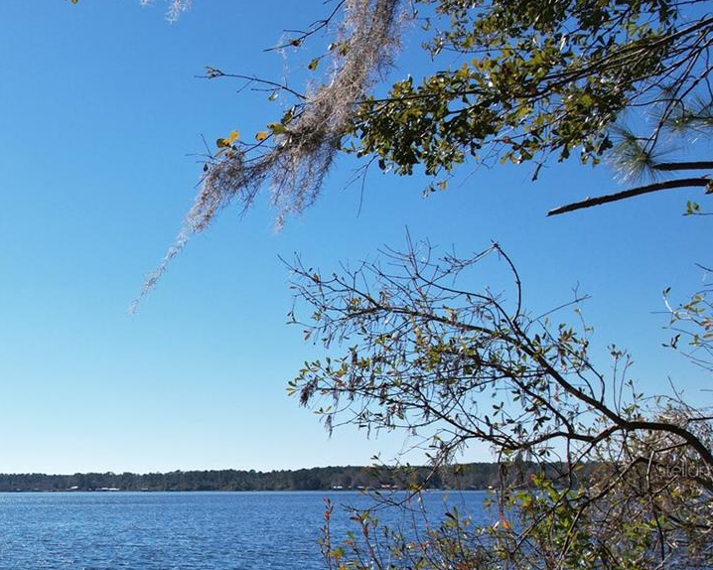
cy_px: 470
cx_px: -51
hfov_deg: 35.2
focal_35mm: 46
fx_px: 970
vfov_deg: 31.7
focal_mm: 8.38
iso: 100
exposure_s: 1/640
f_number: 2.8
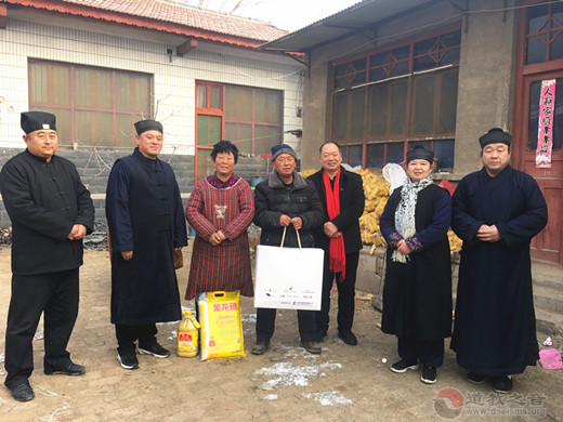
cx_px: 282
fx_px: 472
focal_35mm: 29
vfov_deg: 48.2
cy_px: 211
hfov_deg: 61.7
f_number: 2.2
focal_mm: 4.15
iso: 25
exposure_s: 1/192
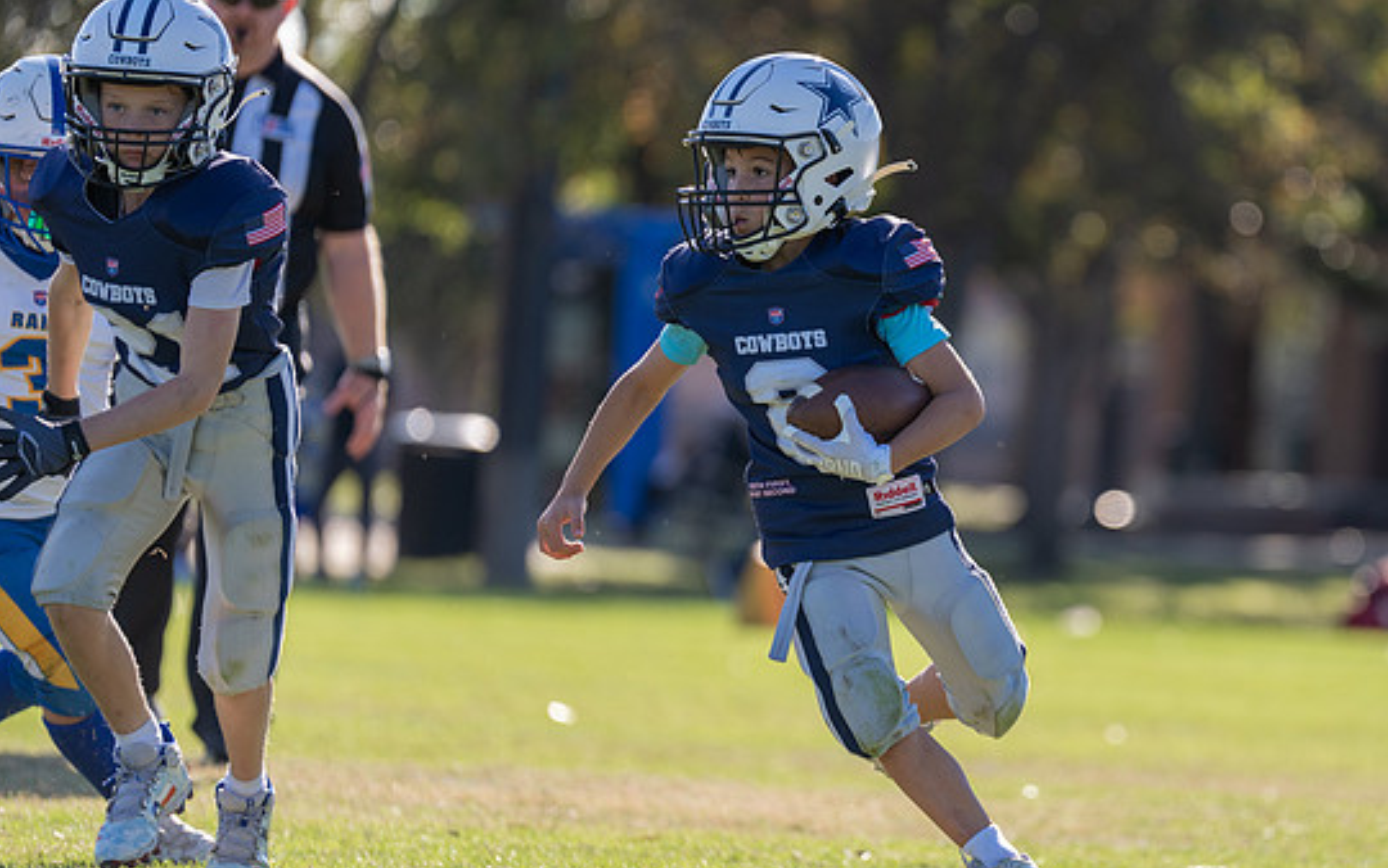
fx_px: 11807
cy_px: 421
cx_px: 987
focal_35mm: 312
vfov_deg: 4.2
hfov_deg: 6.7
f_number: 2.8
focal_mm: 200
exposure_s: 1/1250
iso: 100
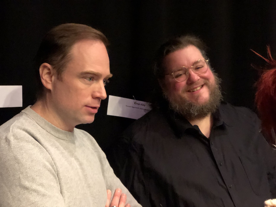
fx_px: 454
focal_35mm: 57
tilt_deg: -1.6
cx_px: 138
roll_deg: -0.4
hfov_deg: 33.8
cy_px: 104
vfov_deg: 25.7
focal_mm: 6.6
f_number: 2.8
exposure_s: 1/33
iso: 1250
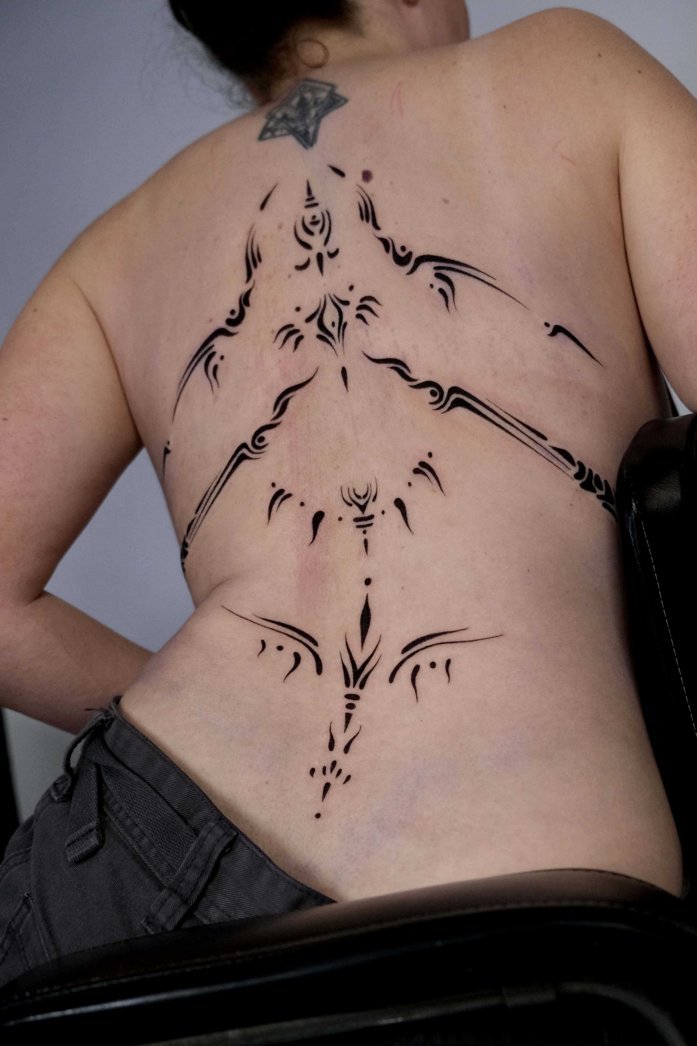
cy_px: 523
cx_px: 348
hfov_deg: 33.4
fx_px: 1162
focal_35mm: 40
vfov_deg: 48.5
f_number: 3.2
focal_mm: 26.5
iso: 2500
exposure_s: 1/125
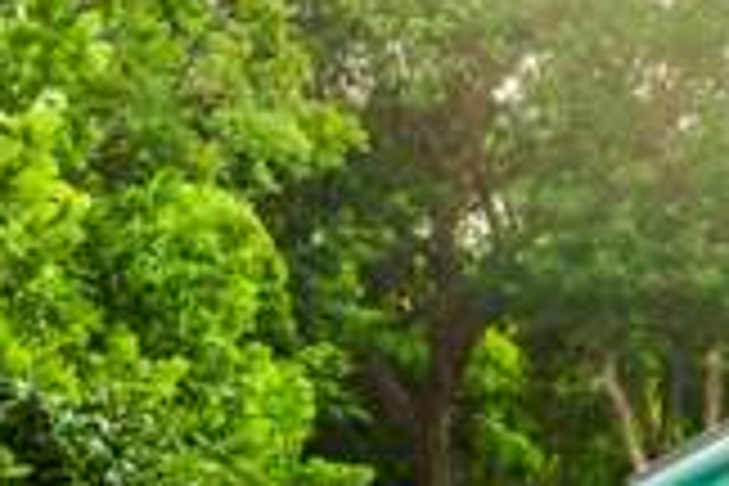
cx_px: 1422
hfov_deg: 14.2
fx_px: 2491
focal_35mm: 123
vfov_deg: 11.0
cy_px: 540
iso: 100
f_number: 8
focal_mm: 12.29
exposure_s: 1/100
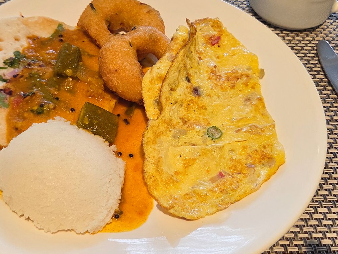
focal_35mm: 46
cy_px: 100
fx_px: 449
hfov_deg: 41.0
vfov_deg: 31.4
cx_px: 132
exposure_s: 1/100
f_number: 1.8
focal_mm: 5.4
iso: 200
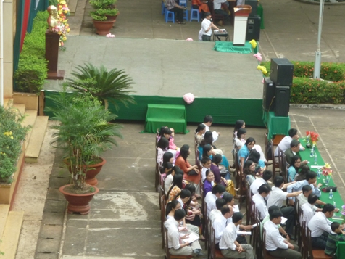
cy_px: 125
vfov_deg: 10.3
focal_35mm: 144
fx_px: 1435
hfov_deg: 13.7
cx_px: 227
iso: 200
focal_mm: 17.7
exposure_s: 1/80
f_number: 5.1
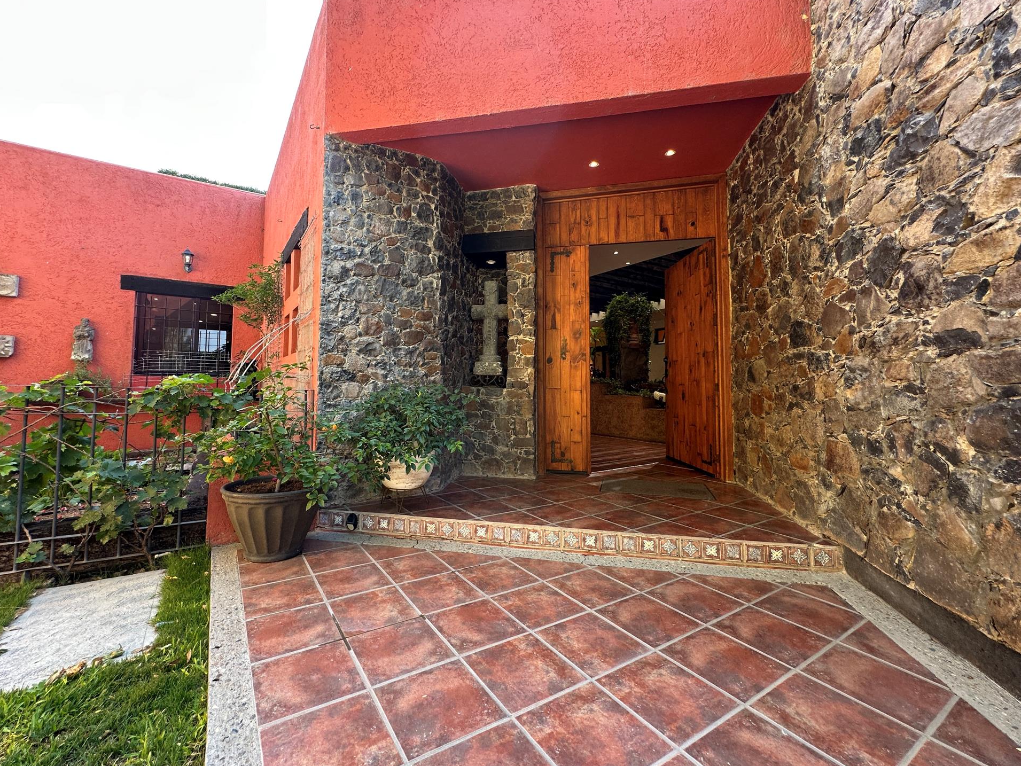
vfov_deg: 81.7
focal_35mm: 15
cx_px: 481
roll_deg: -0.7
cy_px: 361
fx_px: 443
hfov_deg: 98.1
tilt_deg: +4.9
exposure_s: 1/99
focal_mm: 2.22
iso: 80
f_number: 2.2
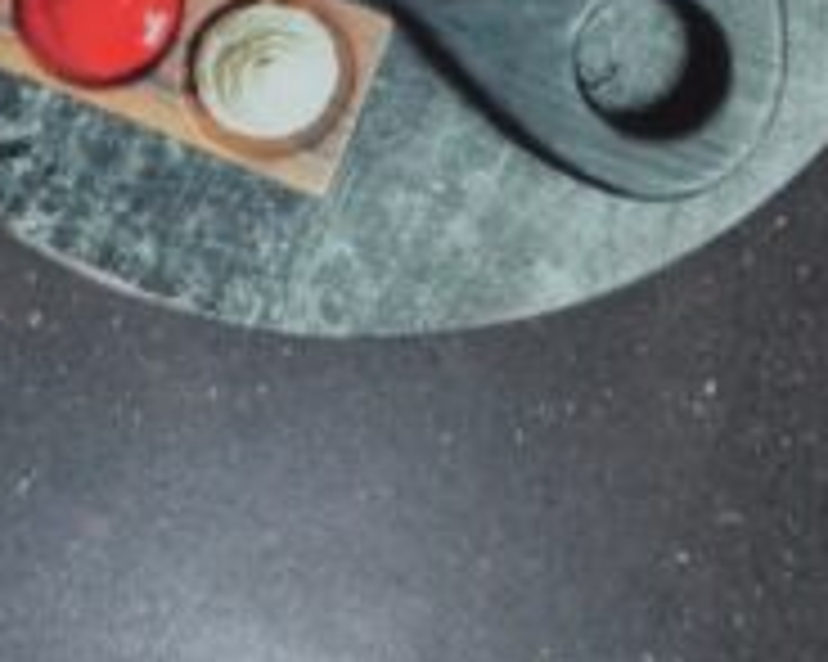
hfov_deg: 17.9
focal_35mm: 107
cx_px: 351
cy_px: -218
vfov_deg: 13.8
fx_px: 2621
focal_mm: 20
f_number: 3.8
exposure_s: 1/60
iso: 400
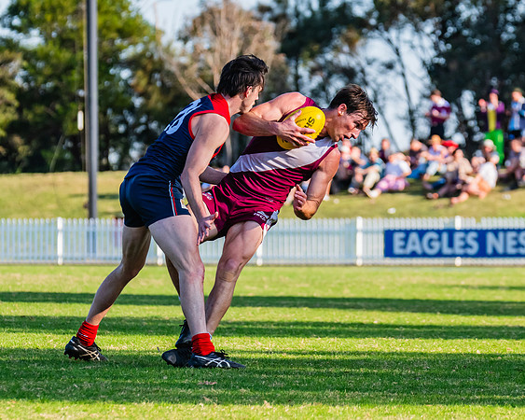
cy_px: 186
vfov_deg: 3.8
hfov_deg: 4.7
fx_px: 6372
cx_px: 205
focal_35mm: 410
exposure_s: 1/1250
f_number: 8
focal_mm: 250
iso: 800
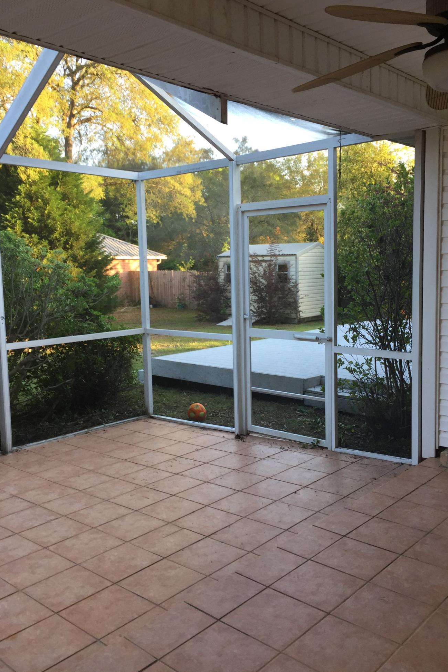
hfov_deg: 42.3
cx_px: 230
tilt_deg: -5.8
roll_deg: +1.2
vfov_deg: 60.3
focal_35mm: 31
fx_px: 579
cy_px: 332
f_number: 2.2
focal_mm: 4.15
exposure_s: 1/60
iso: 40
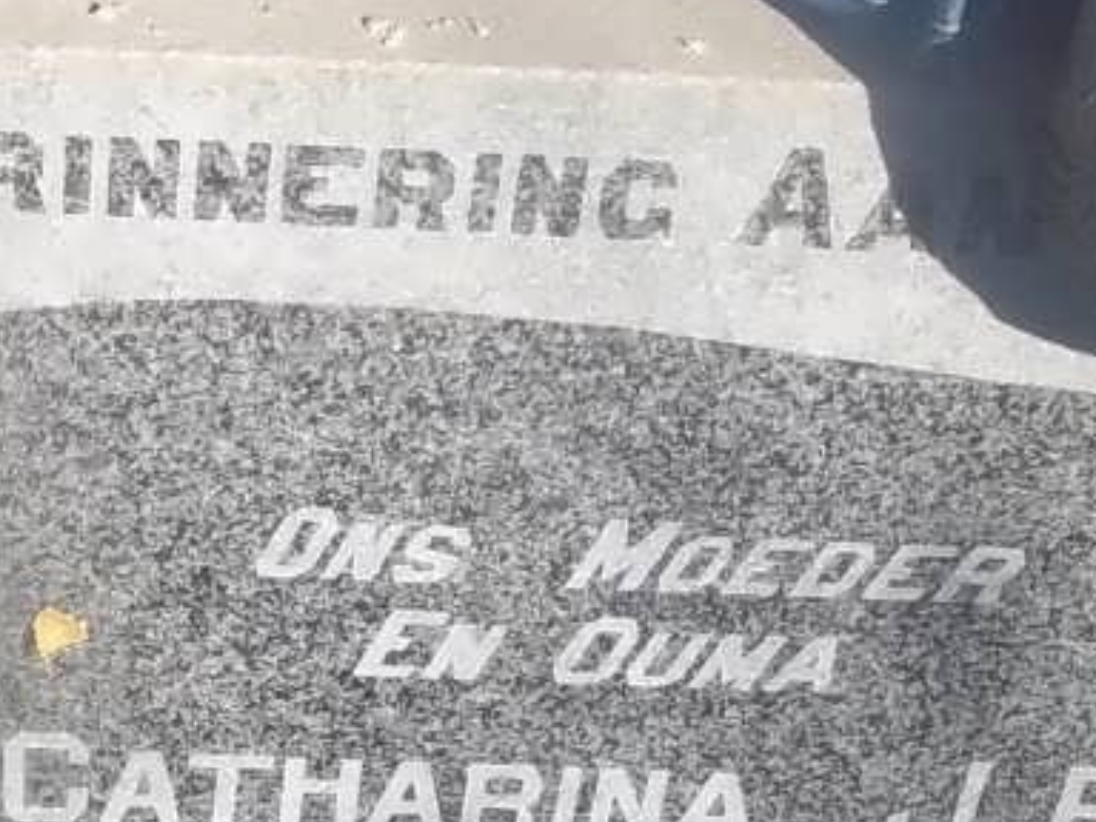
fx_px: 3166
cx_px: 180
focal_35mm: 100
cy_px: 388
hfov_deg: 19.4
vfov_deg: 14.8
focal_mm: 5.7
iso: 80
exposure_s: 1/250
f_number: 5.5
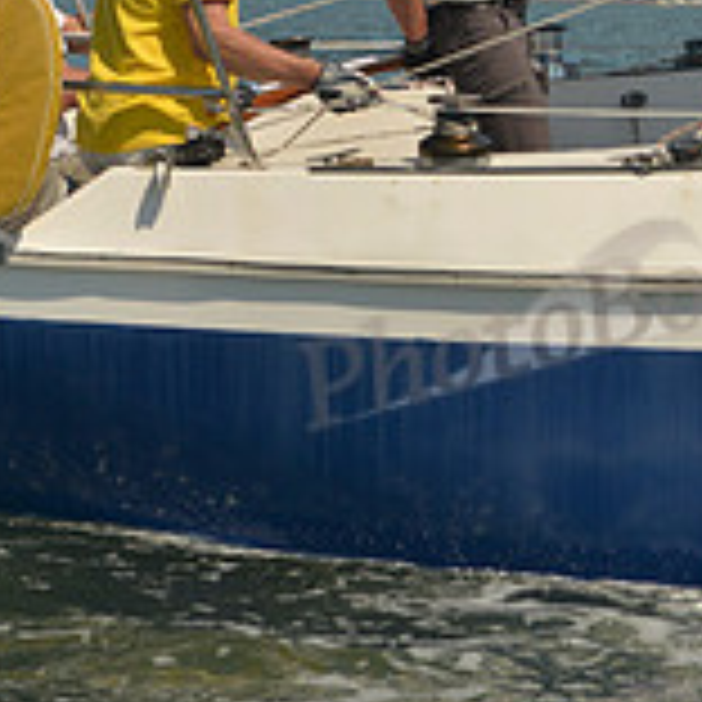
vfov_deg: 7.9
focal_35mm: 221
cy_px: 16
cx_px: 1170
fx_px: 5071
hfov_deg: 7.7
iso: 200
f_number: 7.1
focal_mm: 70
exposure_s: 1/800
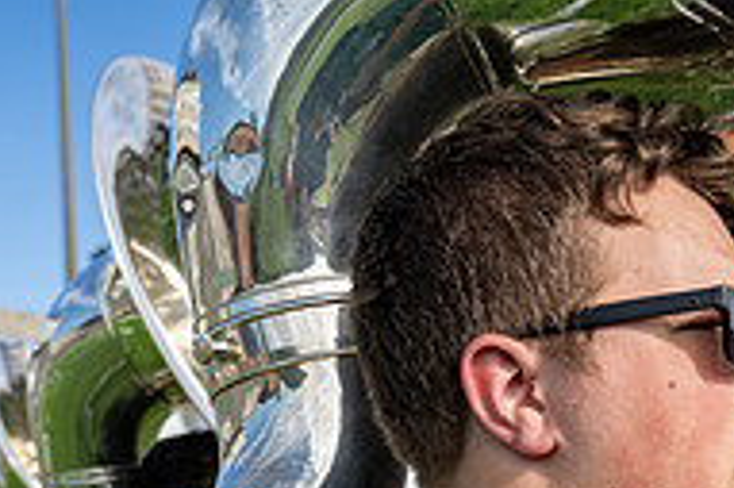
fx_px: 1487
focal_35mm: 73
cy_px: 701
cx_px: 769
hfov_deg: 26.0
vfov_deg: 17.1
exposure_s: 1/250
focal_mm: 24
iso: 80
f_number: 4.5
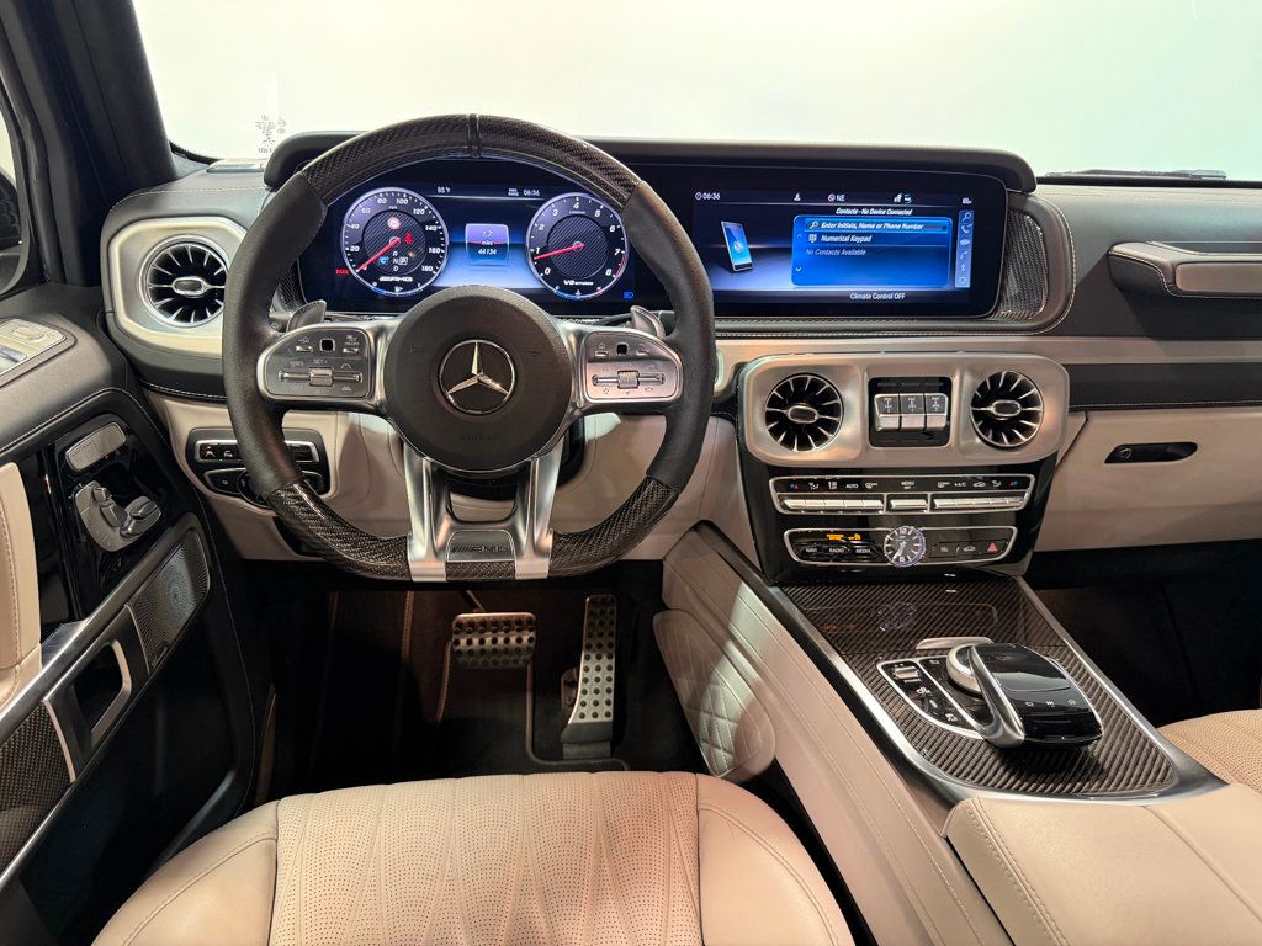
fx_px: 875
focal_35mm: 24
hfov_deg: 71.6
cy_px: 473
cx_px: 631
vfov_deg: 56.8
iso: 400
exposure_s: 1/60
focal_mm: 6.76
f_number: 1.78
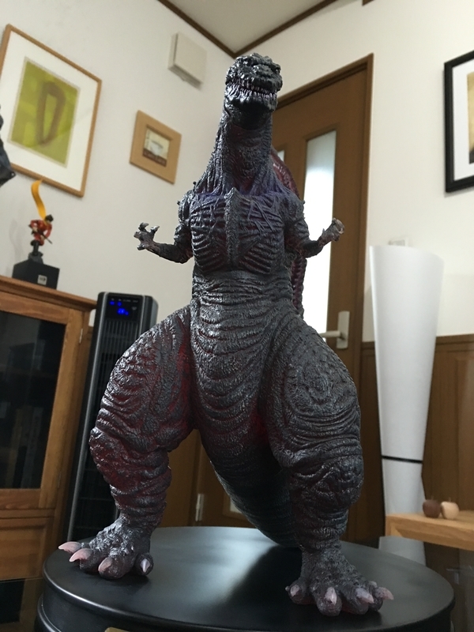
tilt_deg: +14.5
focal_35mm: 29
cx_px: 237
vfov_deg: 61.7
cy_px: 316
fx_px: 529
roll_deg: -5.1
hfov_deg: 48.2
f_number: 2.2
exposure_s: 1/15
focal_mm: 4.15
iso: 100
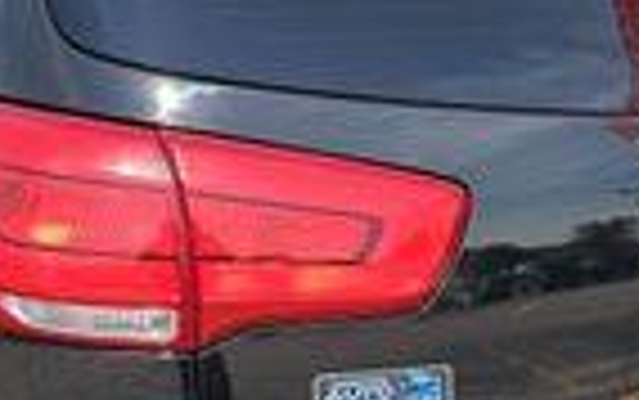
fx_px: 1917
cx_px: 346
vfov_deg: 11.9
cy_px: 274
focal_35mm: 110
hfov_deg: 18.9
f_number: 1.7
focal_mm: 6.3
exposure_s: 1/485
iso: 10
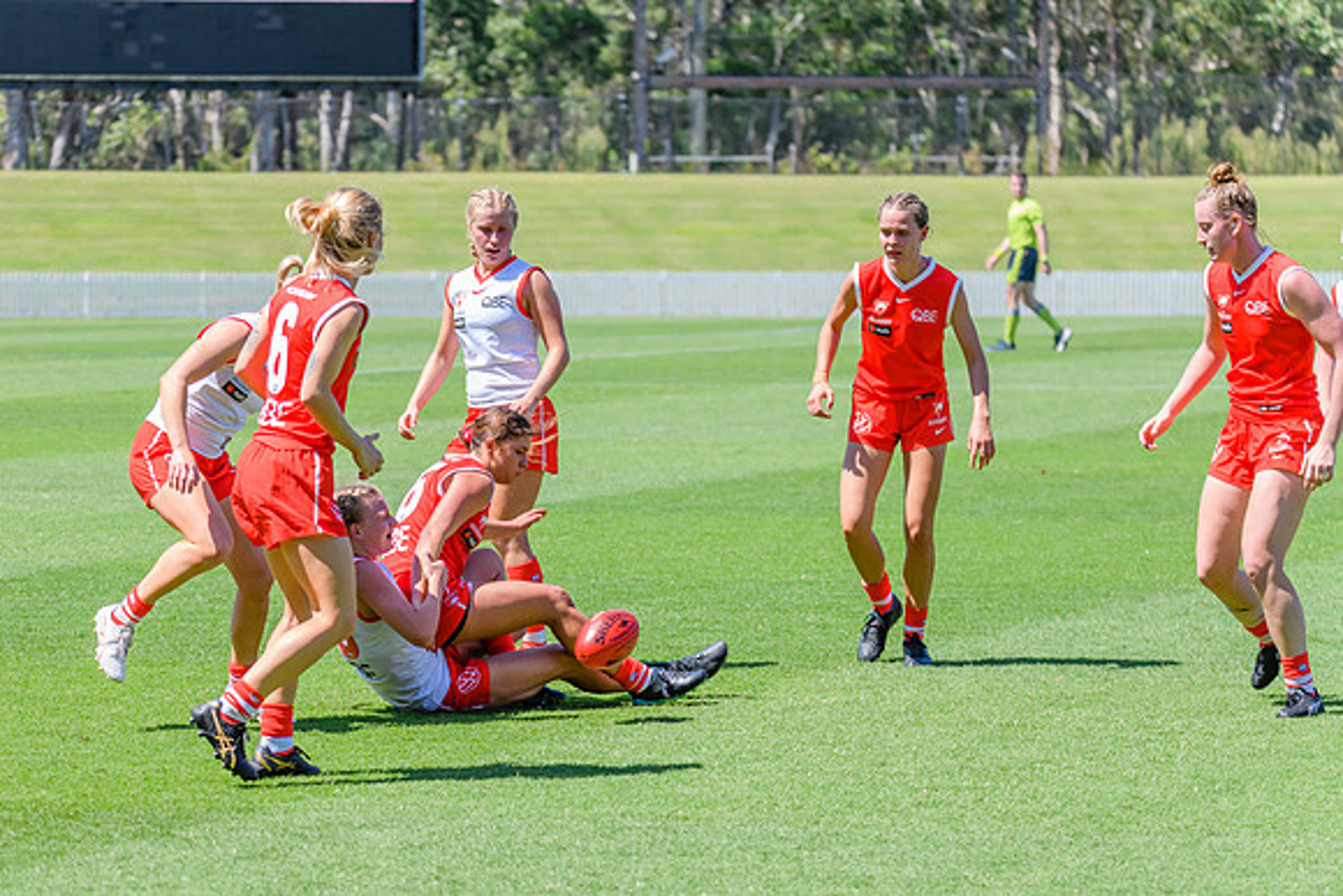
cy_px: 522
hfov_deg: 11.7
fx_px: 6539
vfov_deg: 7.8
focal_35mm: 175
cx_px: 560
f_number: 6.3
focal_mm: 150
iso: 800
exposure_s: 1/2000
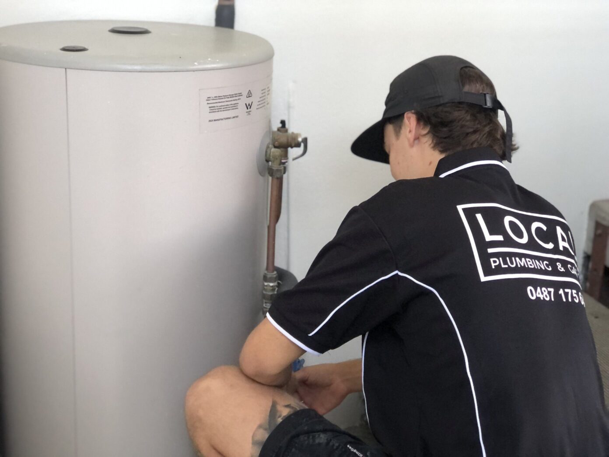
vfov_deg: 25.7
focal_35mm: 57
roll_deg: -1.3
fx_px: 1003
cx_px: 304
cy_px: 228
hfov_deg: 33.8
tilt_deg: -17.9
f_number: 2.8
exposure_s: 1/30
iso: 160
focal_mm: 6.6
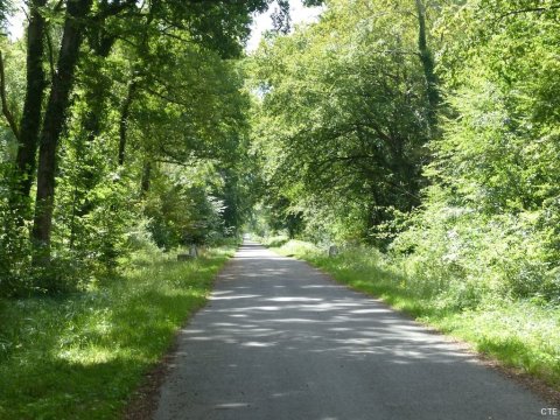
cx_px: 280
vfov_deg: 17.2
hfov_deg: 22.8
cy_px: 210
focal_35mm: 86
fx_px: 1391
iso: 160
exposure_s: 1/250
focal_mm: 14.5
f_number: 4
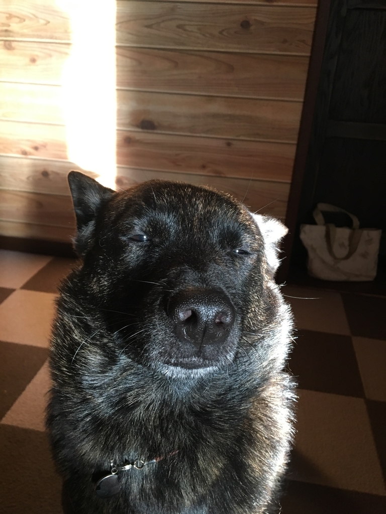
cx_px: 193
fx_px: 431
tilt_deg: -25.1
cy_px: 257
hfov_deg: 48.2
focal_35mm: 29
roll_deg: -3.3
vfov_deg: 61.7
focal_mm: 4.15
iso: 125
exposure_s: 1/30
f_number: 2.2
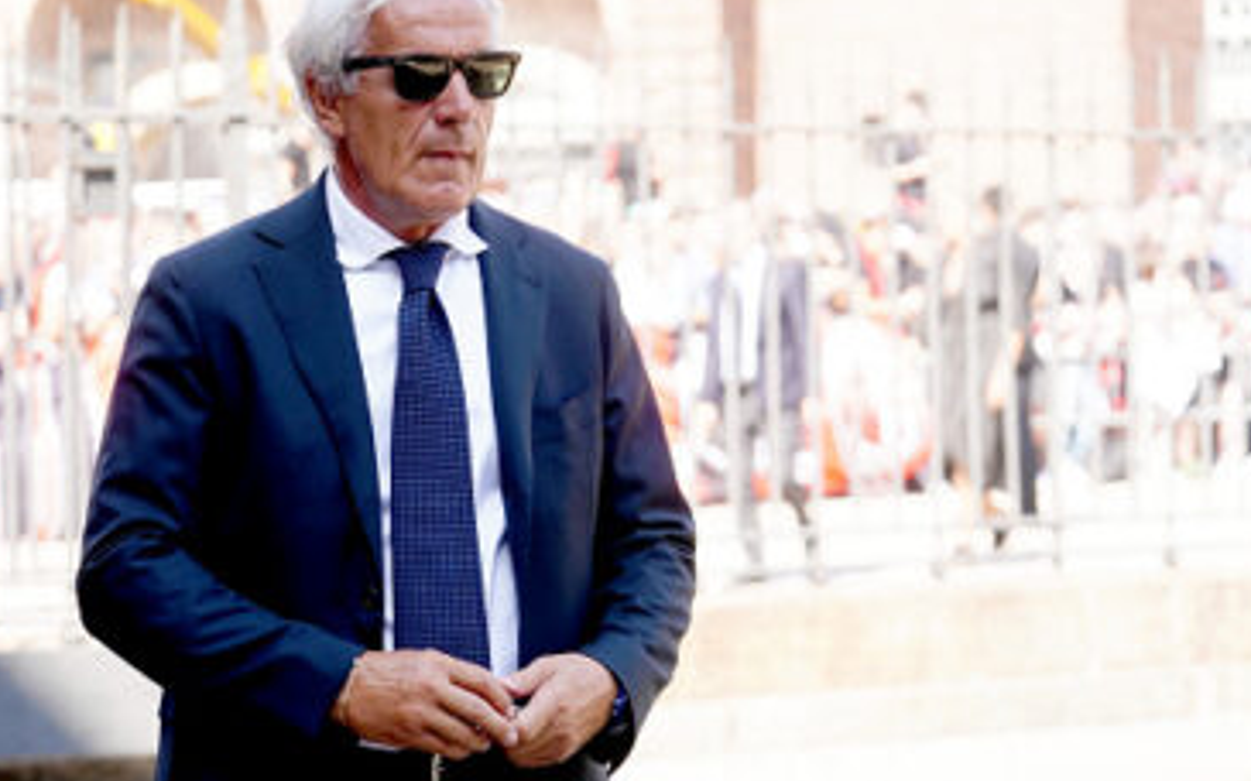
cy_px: 452
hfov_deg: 15.6
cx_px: 476
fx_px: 4568
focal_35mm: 134
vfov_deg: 9.8
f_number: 5.6
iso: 640
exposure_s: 1/500
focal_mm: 100
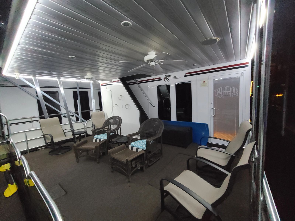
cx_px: 148
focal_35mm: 13
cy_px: 110
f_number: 2.2
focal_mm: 2.2
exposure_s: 1/24
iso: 2500
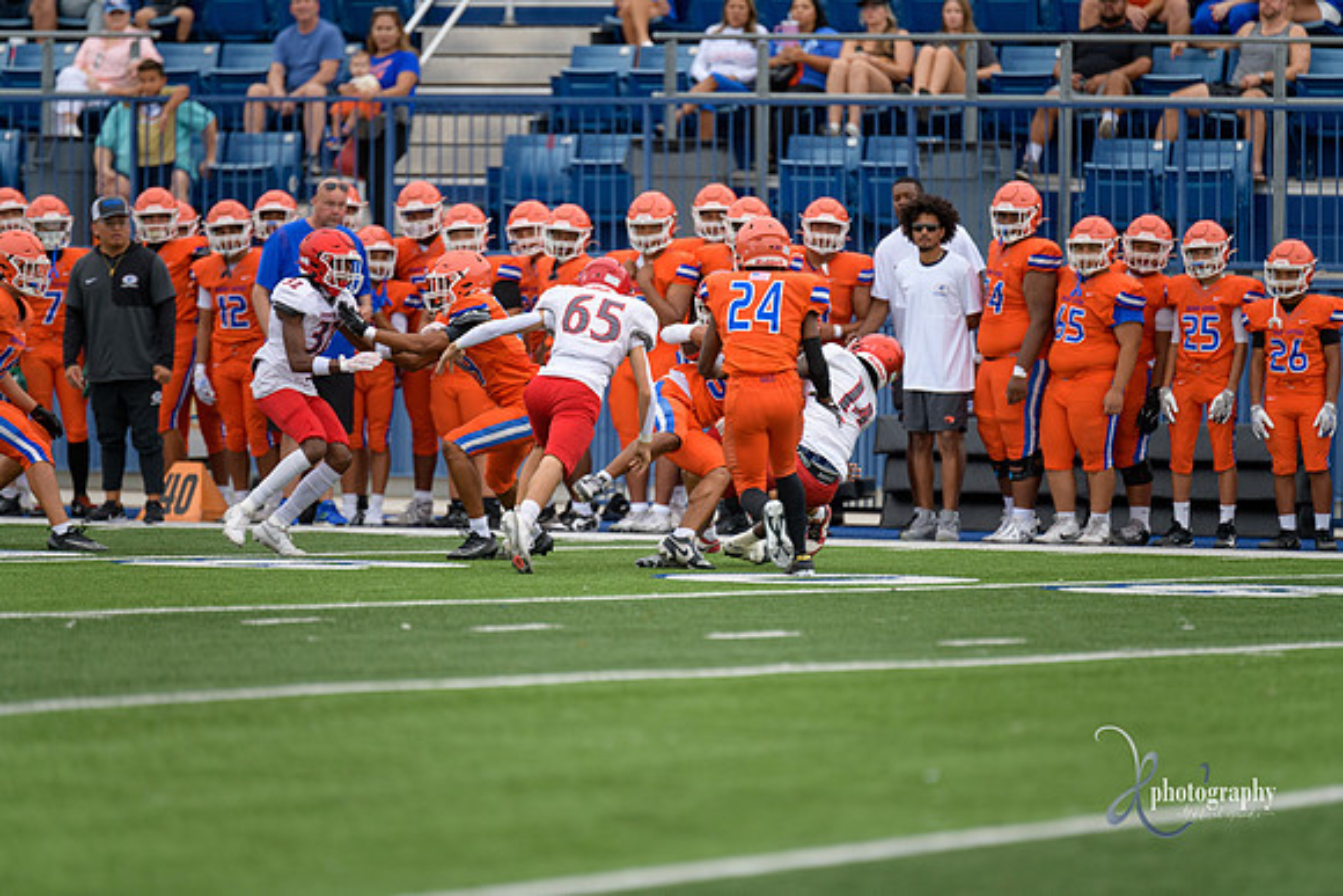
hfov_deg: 6.9
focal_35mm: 300
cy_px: 448
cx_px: 672
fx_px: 11194
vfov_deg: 4.6
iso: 800
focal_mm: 300
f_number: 2.8
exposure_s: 1/800
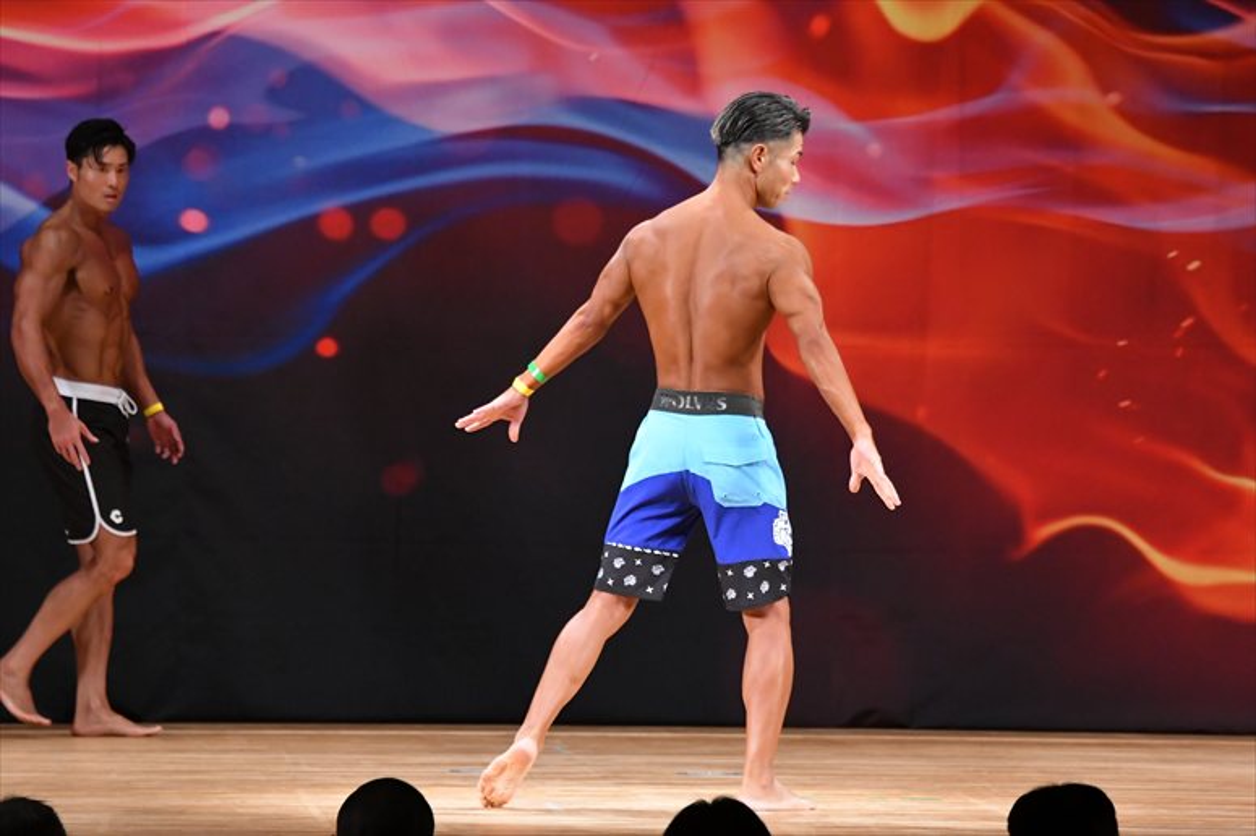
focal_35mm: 240
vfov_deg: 5.7
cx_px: 628
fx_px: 8369
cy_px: 418
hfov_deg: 8.6
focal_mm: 160
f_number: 5.6
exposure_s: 1/400
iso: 3200
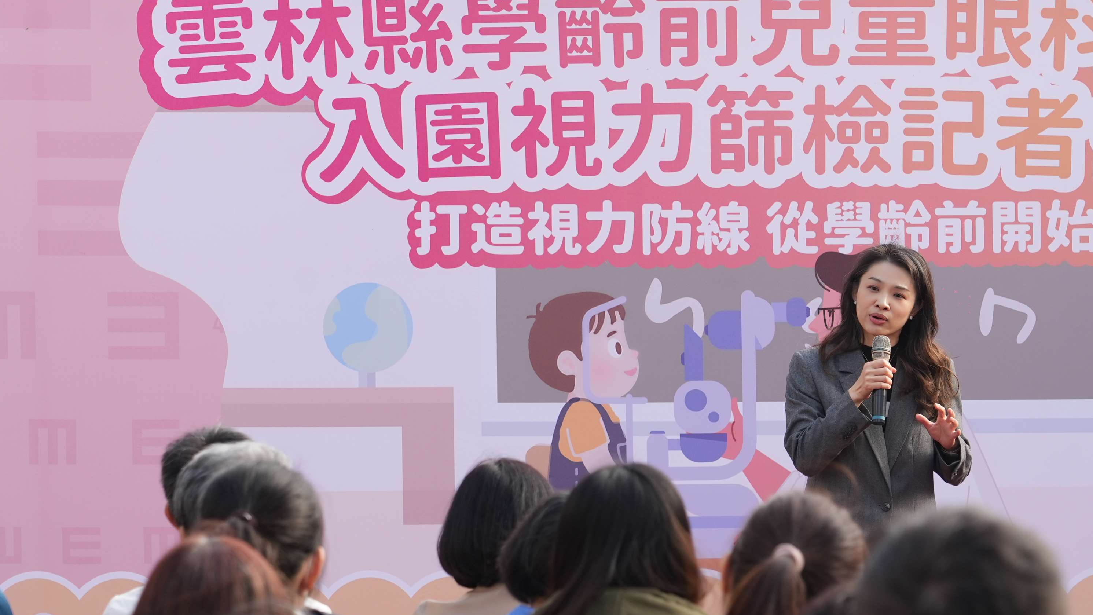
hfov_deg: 12.7
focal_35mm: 170
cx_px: 495
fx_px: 4927
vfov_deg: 7.1
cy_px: 272
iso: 400
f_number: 5.6
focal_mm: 105
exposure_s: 1/320
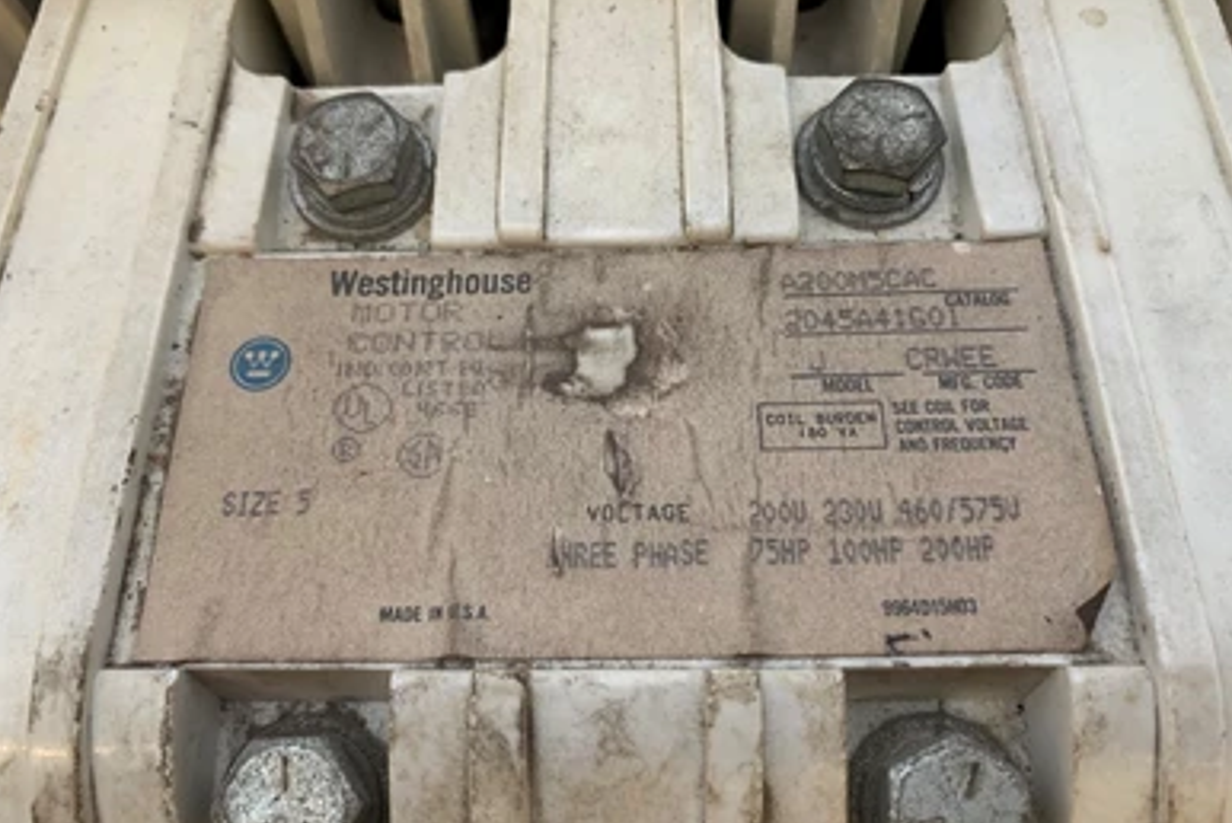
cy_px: 396
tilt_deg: -71.0
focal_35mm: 28
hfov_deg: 65.4
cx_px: 597
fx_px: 959
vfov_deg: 46.5
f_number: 1.8
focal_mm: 4.25
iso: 50
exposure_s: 1/60
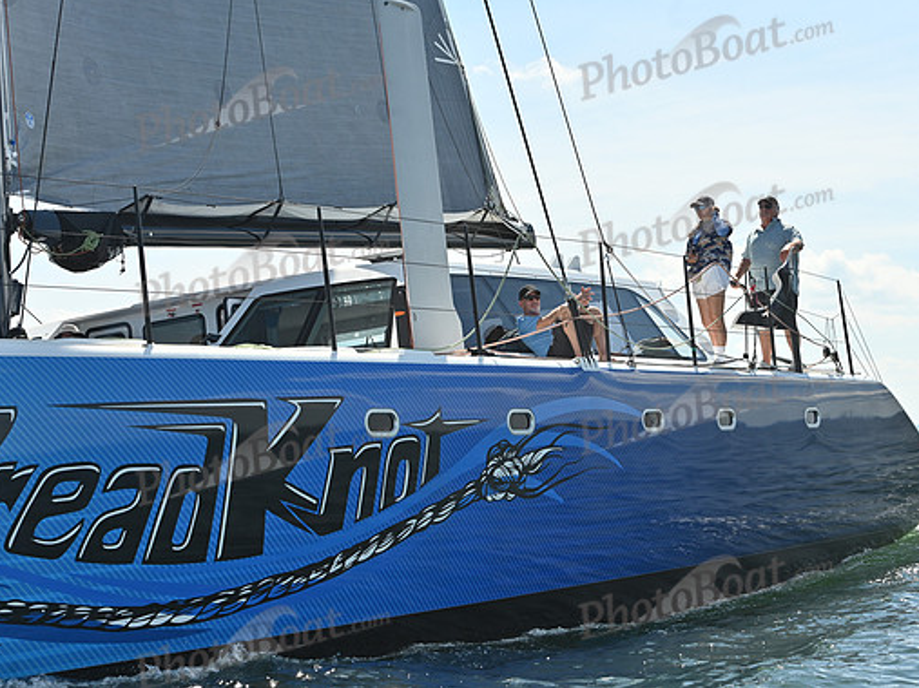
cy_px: 339
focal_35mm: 77
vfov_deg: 19.1
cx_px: 486
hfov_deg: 25.3
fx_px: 2044
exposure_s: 1/1000
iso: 250
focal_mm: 70
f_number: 7.1
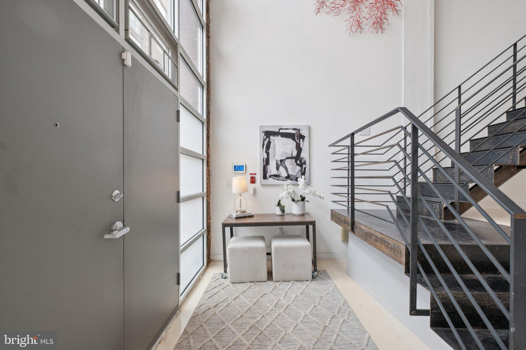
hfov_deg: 100.4
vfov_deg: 77.3
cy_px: 175
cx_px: 263
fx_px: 219
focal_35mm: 15
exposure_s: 1/25
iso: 250
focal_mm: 10
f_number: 8
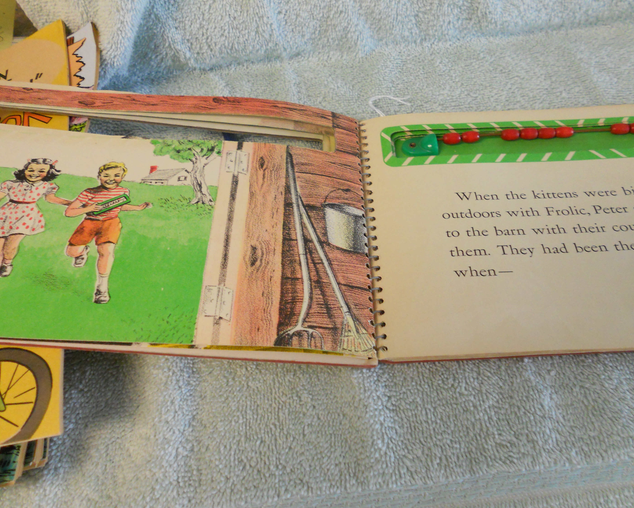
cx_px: 322
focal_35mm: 34
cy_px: 251
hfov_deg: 52.8
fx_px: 638
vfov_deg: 43.4
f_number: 3.5
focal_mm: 5.8
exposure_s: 1/30
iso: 400
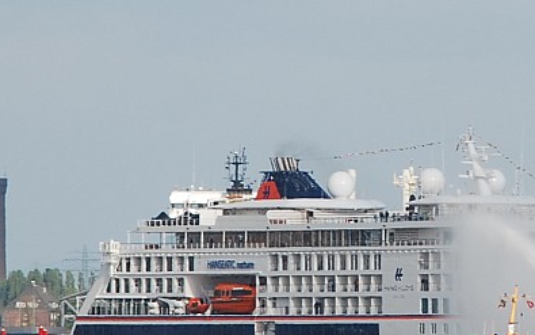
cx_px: 461
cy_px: 136
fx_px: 7806
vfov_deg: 2.5
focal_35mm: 535
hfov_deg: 3.9
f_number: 10
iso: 125
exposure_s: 1/250
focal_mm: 135
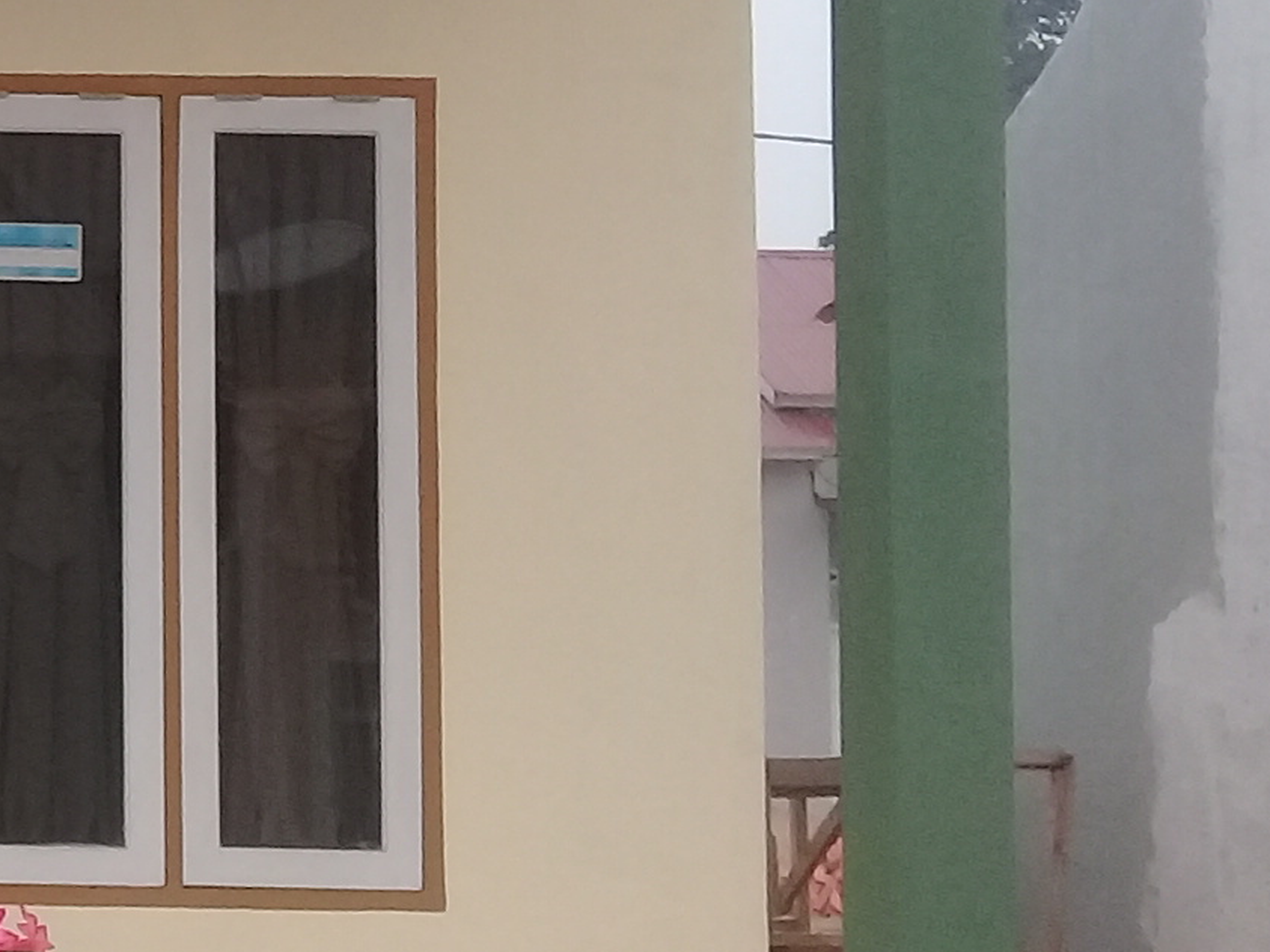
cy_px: 324
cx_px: -804
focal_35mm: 120
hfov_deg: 14.9
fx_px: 4402
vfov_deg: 12.3
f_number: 2.2
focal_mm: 3.3
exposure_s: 1/720
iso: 50
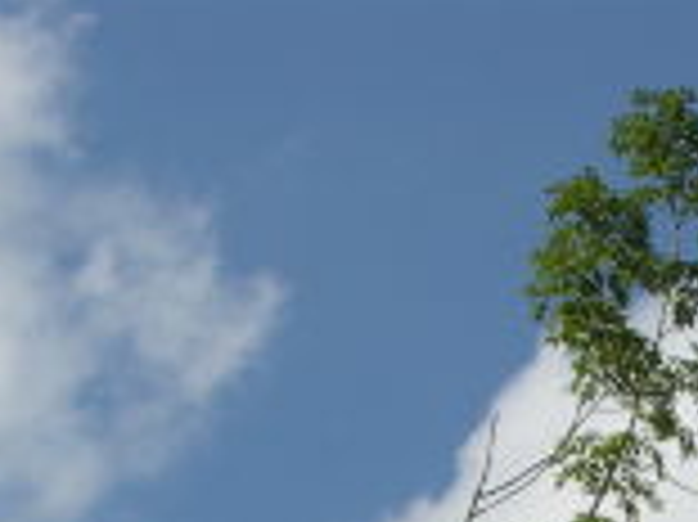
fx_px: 6629
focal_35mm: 329
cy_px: 990
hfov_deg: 6.0
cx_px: 770
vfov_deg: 4.5
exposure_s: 1/195
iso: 50
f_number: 7.7
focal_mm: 21.6
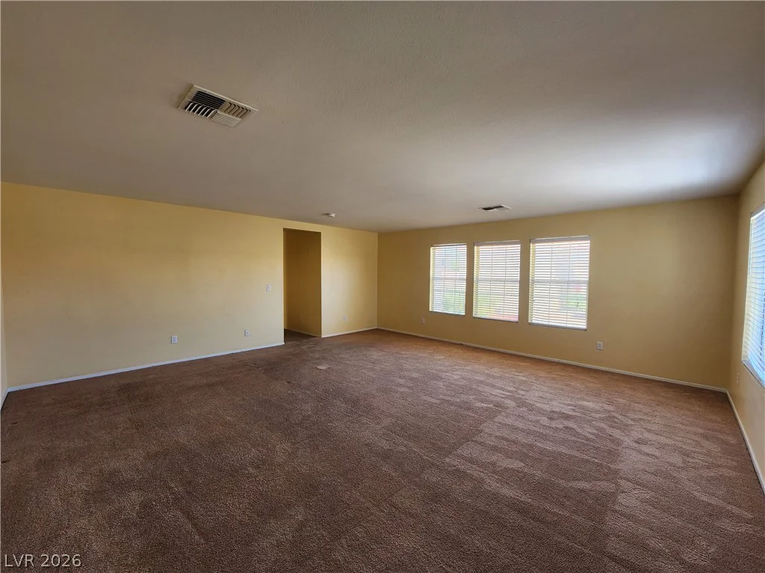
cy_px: 286
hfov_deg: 106.2
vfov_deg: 89.9
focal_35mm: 13
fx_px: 287
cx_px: 382
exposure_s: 1/60
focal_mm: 2.2
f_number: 2.2
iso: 64
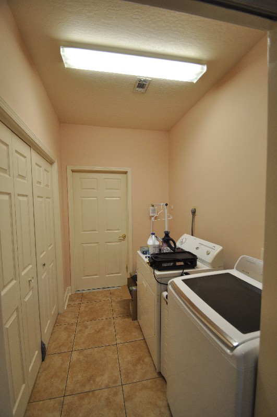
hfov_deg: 77.2
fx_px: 174
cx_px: 138
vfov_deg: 100.5
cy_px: 208
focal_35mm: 15
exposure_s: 1/80
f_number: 4.5
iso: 400
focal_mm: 10
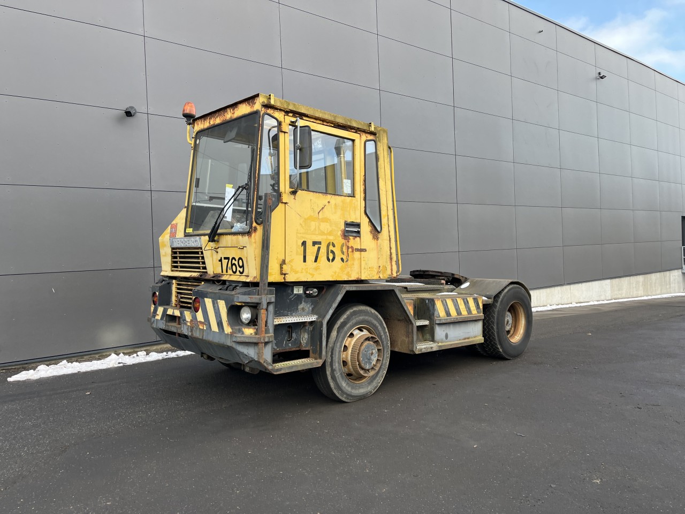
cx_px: 342
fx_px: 515
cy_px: 257
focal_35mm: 26
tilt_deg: +2.1
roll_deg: +1.6
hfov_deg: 67.3
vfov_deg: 53.1
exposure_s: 1/366
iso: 50
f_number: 1.6
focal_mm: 5.1
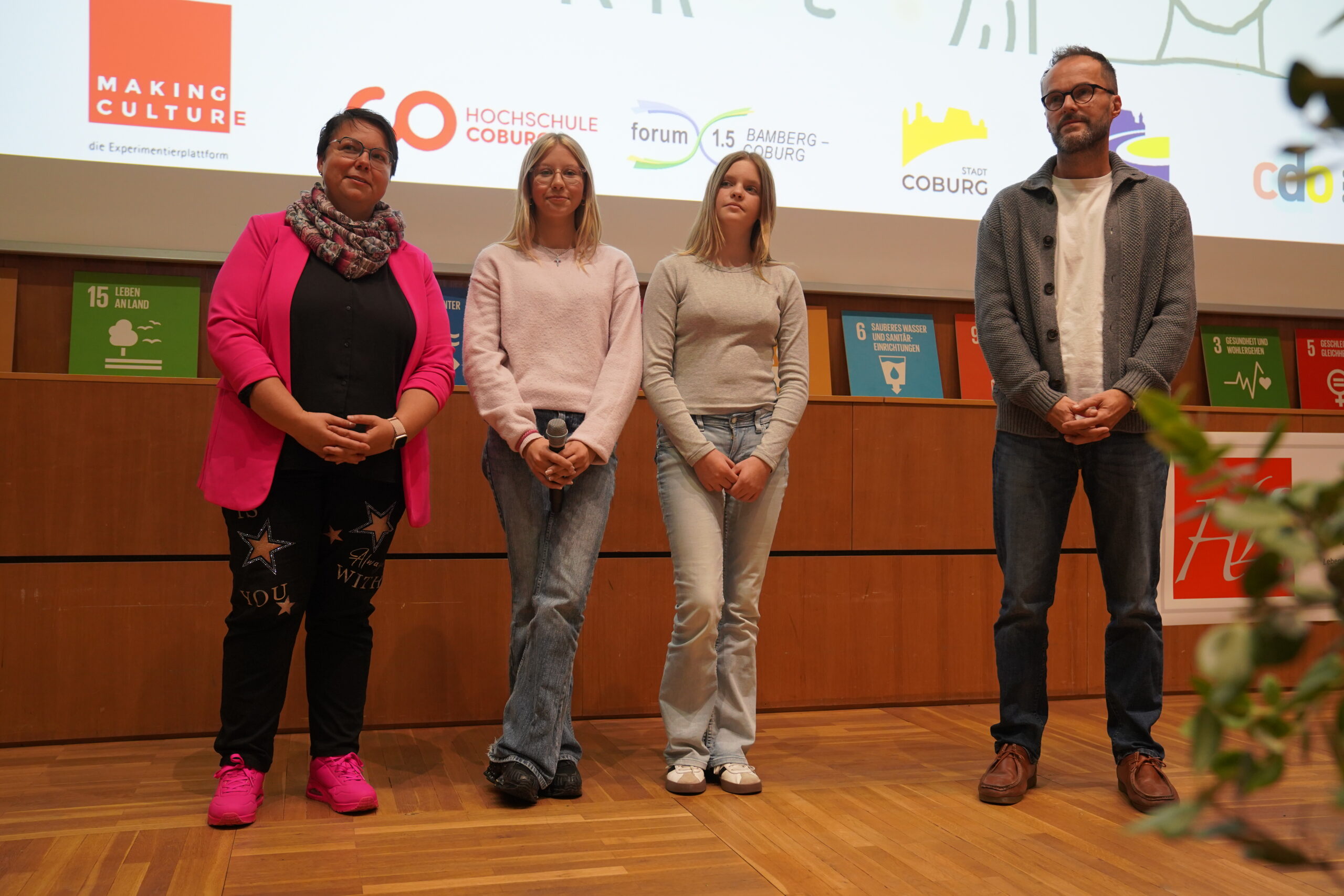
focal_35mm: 34
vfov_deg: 38.9
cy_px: 448
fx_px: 1269
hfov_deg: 55.8
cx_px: 672
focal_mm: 34
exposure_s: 1/160
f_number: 4
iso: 1600
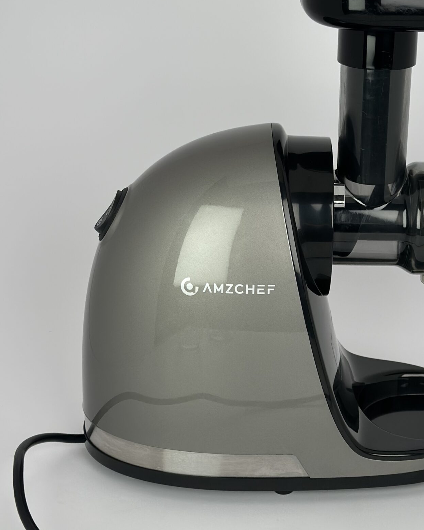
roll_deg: -1.3
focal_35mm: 77
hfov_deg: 19.8
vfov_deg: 24.8
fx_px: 1208
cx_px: 313
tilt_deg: -21.5
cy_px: 257
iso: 80
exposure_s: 1/1030
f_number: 1.78
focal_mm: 6.86
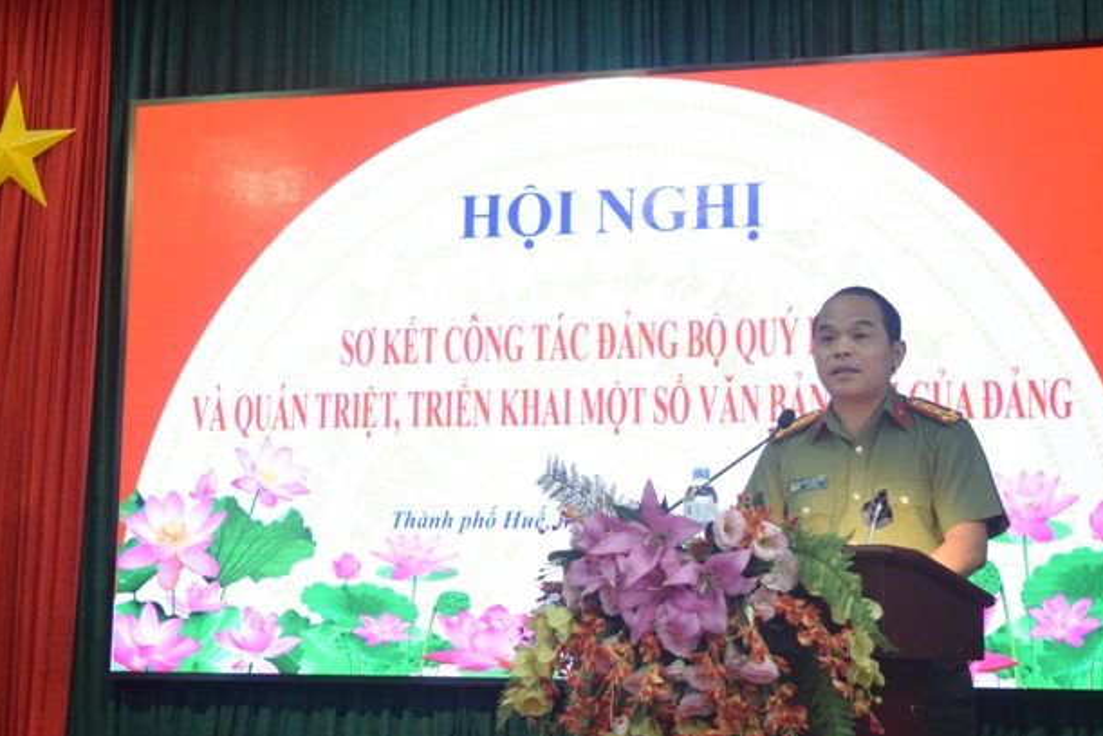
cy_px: 354
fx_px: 2023
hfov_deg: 30.5
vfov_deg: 20.6
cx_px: 567
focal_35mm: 66
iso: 2000
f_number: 5.6
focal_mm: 42
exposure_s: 1/80
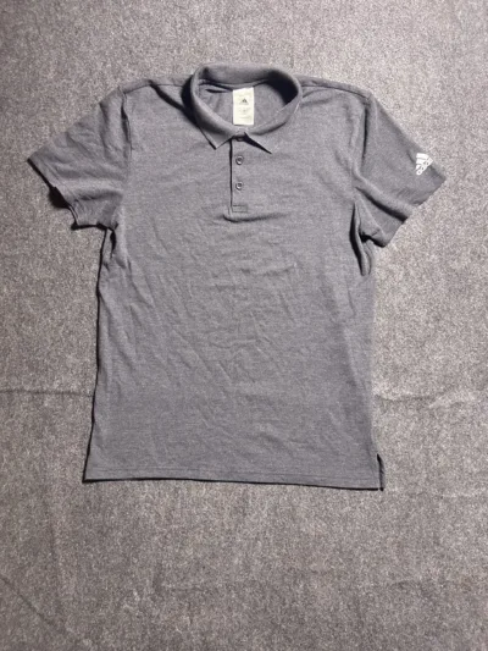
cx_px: 244
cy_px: 326
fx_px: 489
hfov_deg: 53.1
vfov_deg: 67.3
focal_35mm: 26
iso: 400
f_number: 1.5
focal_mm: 5.7
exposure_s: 1/33
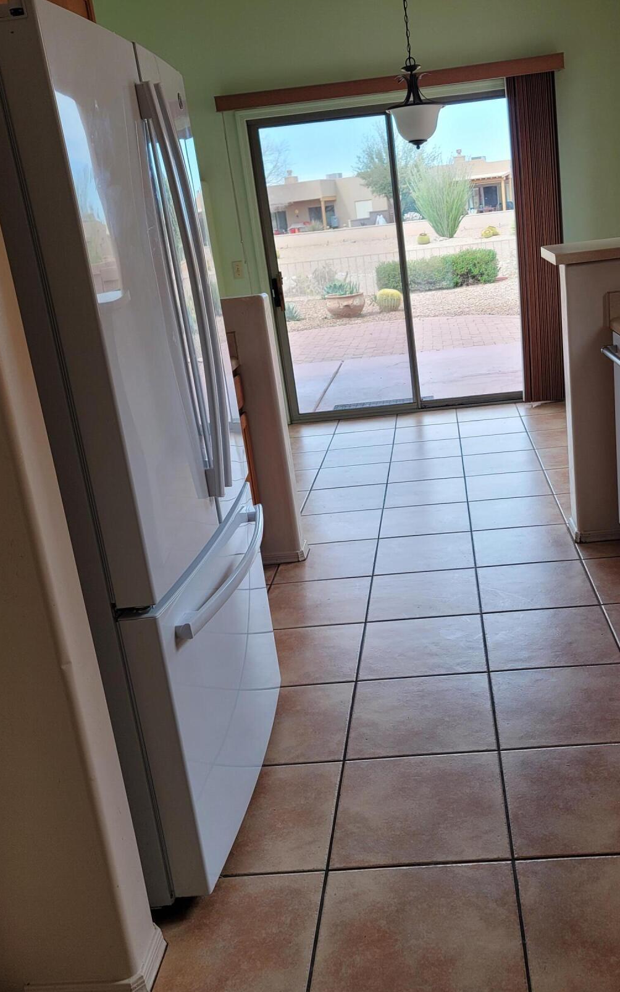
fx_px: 892
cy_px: 460
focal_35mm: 33
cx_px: 392
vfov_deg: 58.1
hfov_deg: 38.1
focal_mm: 7
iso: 32
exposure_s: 1/120
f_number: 1.8
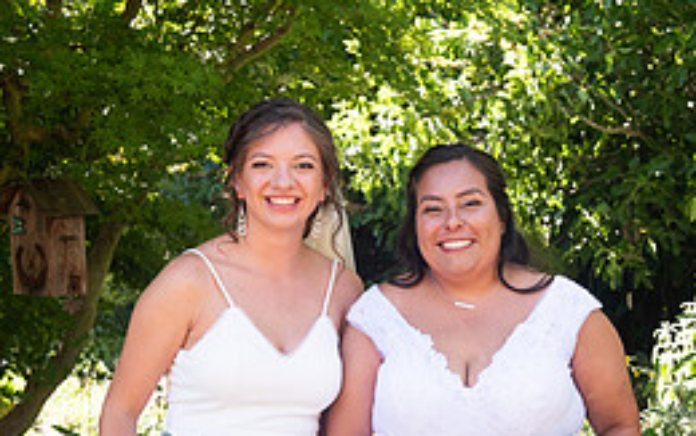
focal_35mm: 74
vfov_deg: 17.3
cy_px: 412
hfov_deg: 27.8
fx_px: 1405
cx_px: 396
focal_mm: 42
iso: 640
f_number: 5
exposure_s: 1/320
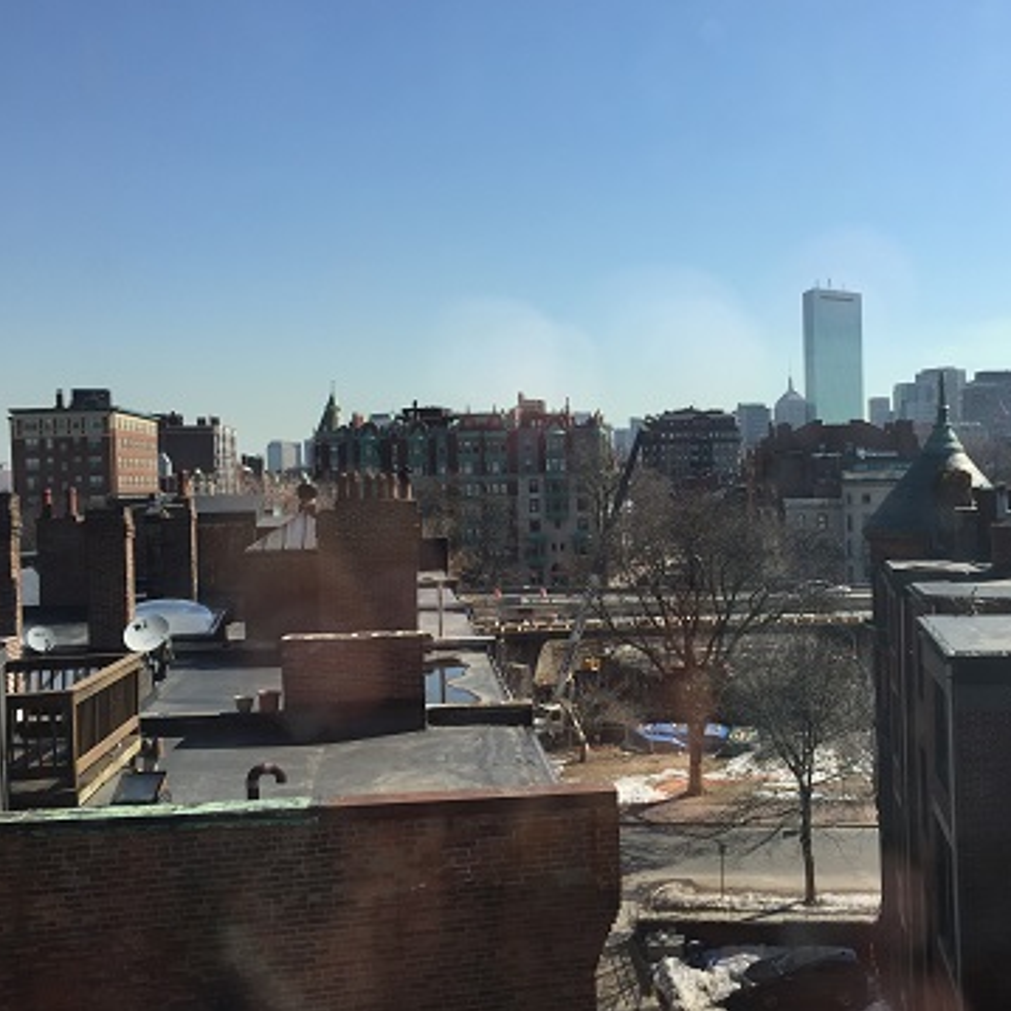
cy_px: 504
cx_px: 634
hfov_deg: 46.8
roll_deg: +0.8
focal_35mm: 35
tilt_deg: +0.0
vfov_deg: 47.2
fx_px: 1157
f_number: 2.2
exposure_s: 1/1582
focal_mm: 4.15
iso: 32
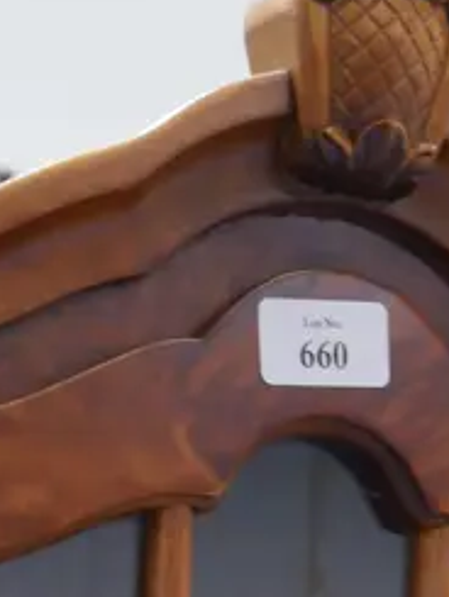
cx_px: 109
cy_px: 1094
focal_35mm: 117
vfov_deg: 14.6
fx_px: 2022
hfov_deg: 12.6
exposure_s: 1/60
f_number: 3.5
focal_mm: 14
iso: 1000
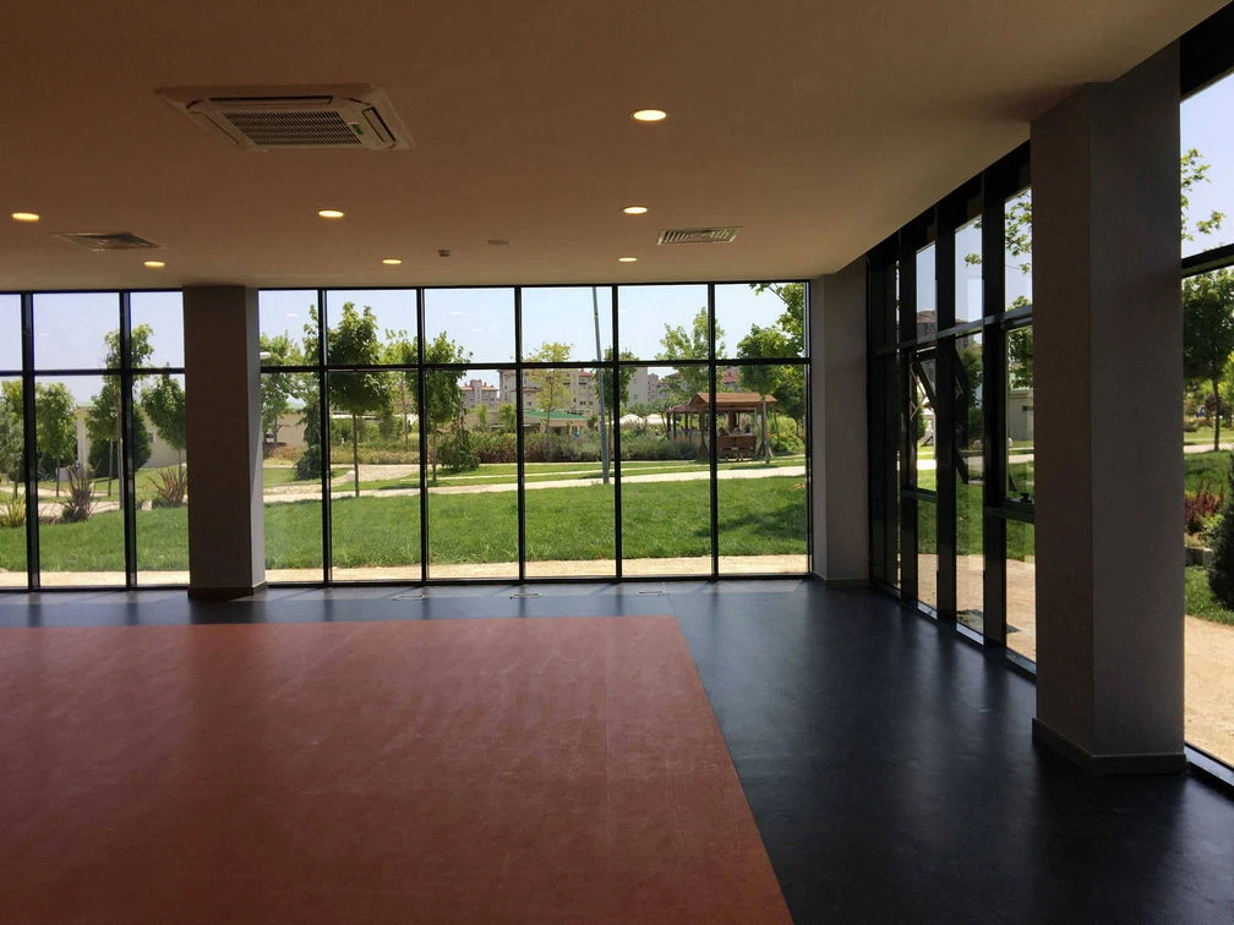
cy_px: 462
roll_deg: +0.8
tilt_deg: +0.6
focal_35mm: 29
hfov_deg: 61.7
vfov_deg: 48.2
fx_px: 1034
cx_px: 617
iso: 25
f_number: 2.2
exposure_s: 1/439
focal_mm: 4.15
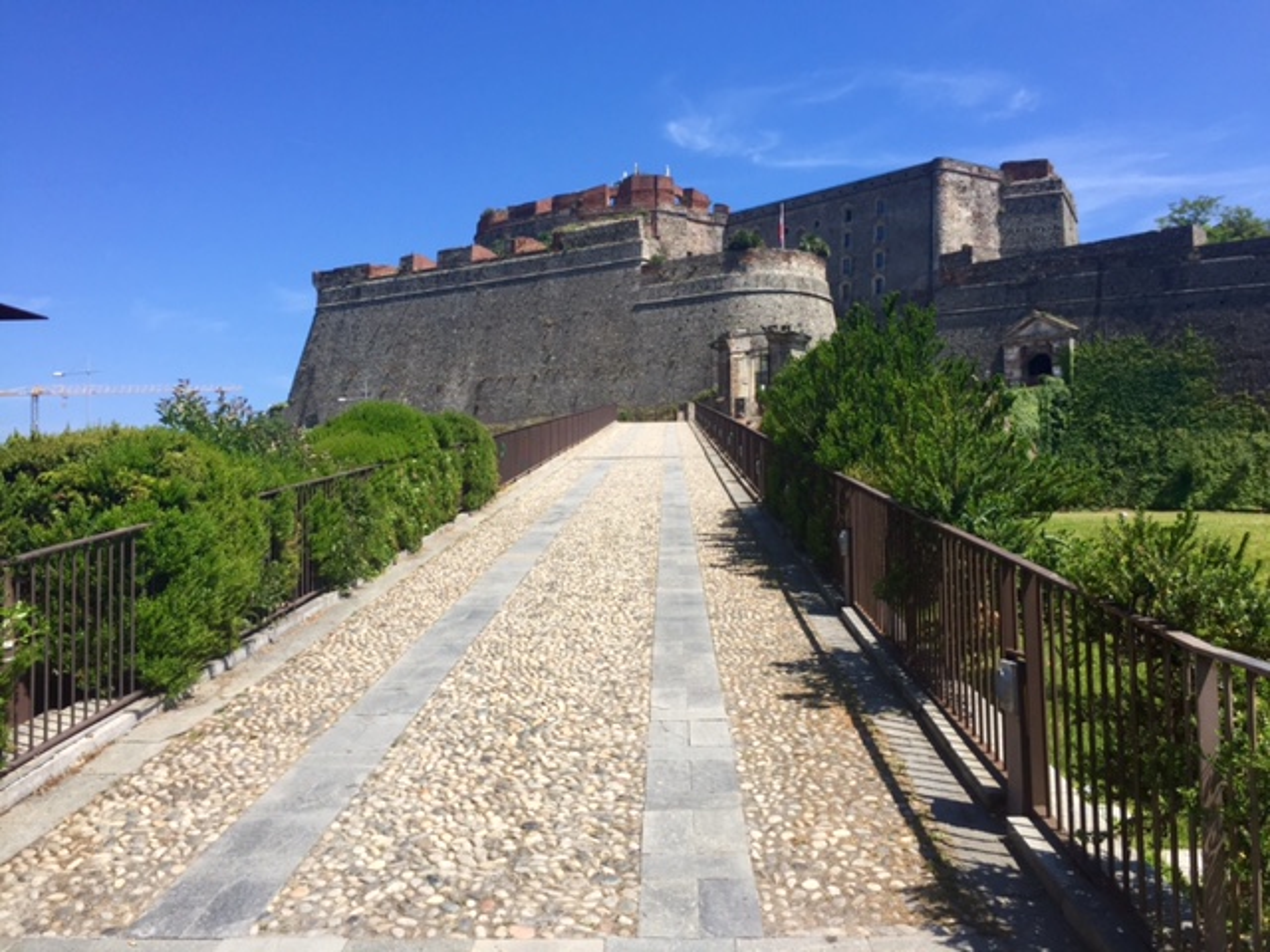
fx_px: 1064
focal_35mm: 29
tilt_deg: +2.8
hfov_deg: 61.7
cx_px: 635
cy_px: 476
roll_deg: +0.4
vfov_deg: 48.2
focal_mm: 4.15
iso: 32
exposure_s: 1/1582
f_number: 2.2
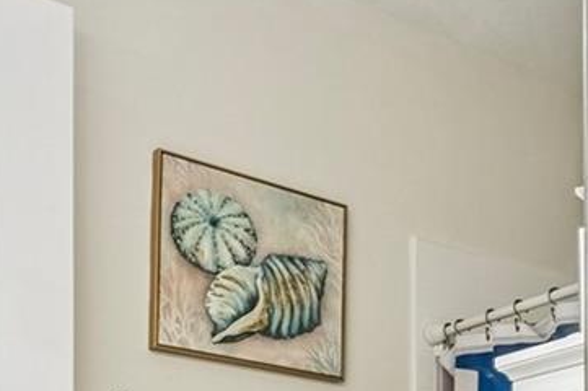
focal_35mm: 71
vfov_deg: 17.0
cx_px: 772
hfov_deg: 24.7
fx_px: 1159
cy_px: 614
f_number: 8
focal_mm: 16
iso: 400
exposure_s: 1/15
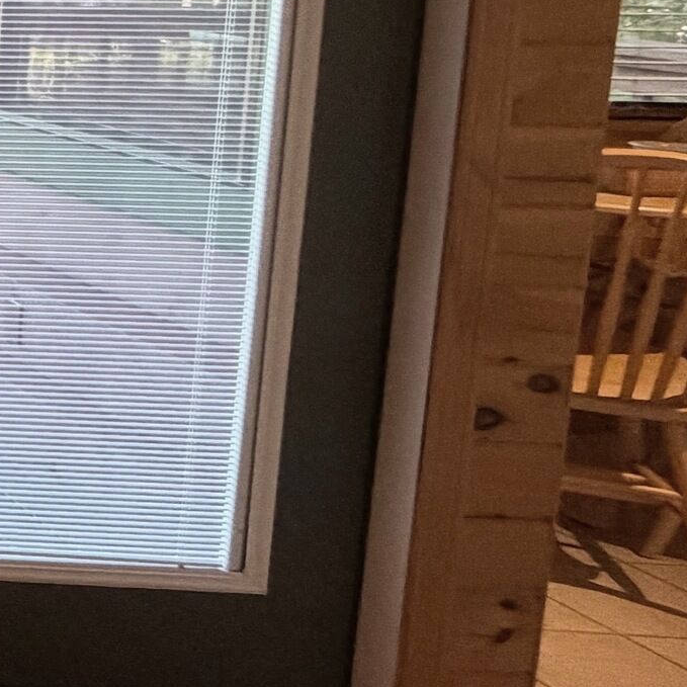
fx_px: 1257
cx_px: -850
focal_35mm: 56
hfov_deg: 16.7
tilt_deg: -5.9
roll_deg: -0.3
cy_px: 25
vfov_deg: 28.9
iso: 320
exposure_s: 1/120
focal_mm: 2.22
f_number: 2.2
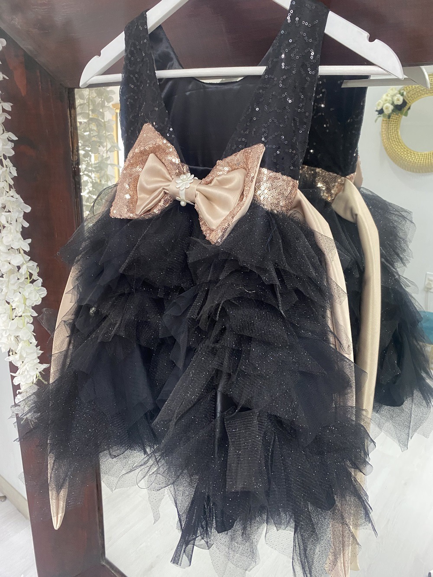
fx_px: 434
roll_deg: -0.9
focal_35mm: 26
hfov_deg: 53.1
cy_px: 288
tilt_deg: -18.5
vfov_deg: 67.3
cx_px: 216
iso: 320
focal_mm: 4.25
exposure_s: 1/50
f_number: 1.8
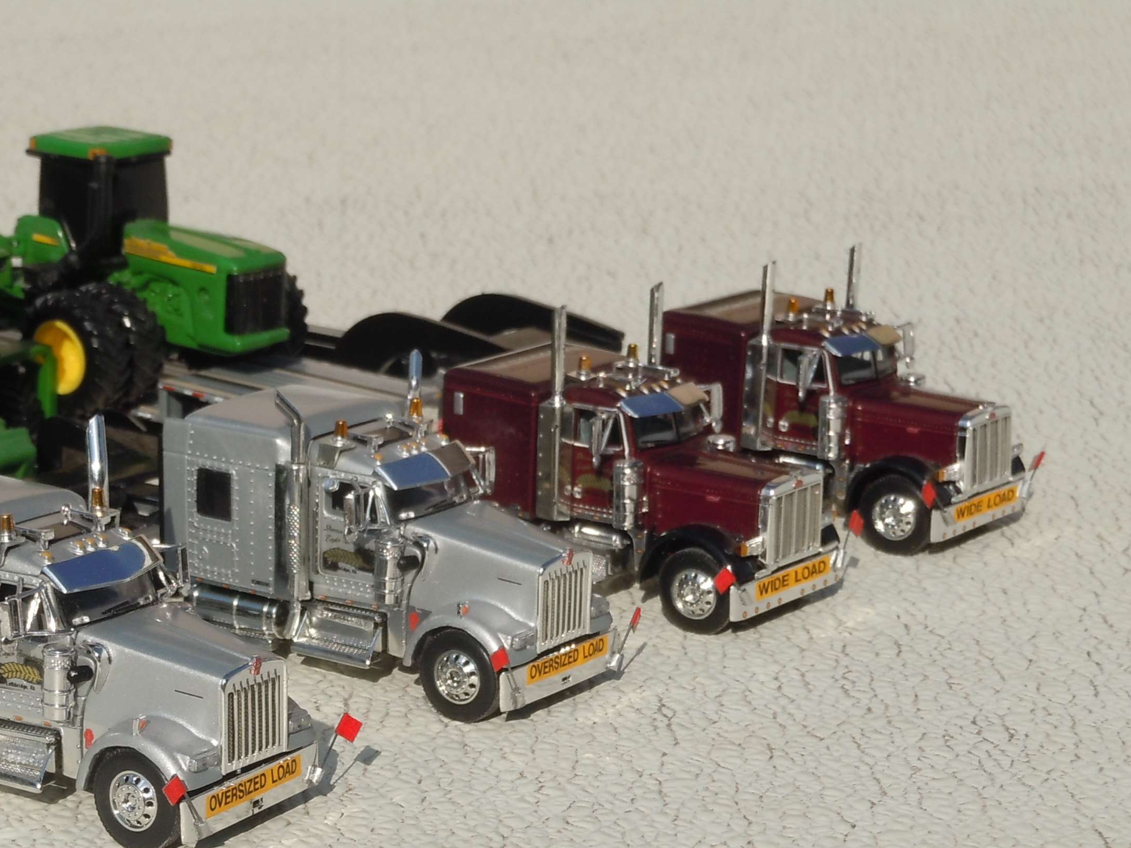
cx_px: 324
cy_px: 638
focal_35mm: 95
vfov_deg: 15.5
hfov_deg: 20.5
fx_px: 3103
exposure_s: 1/250
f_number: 10
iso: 100
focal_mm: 11.2
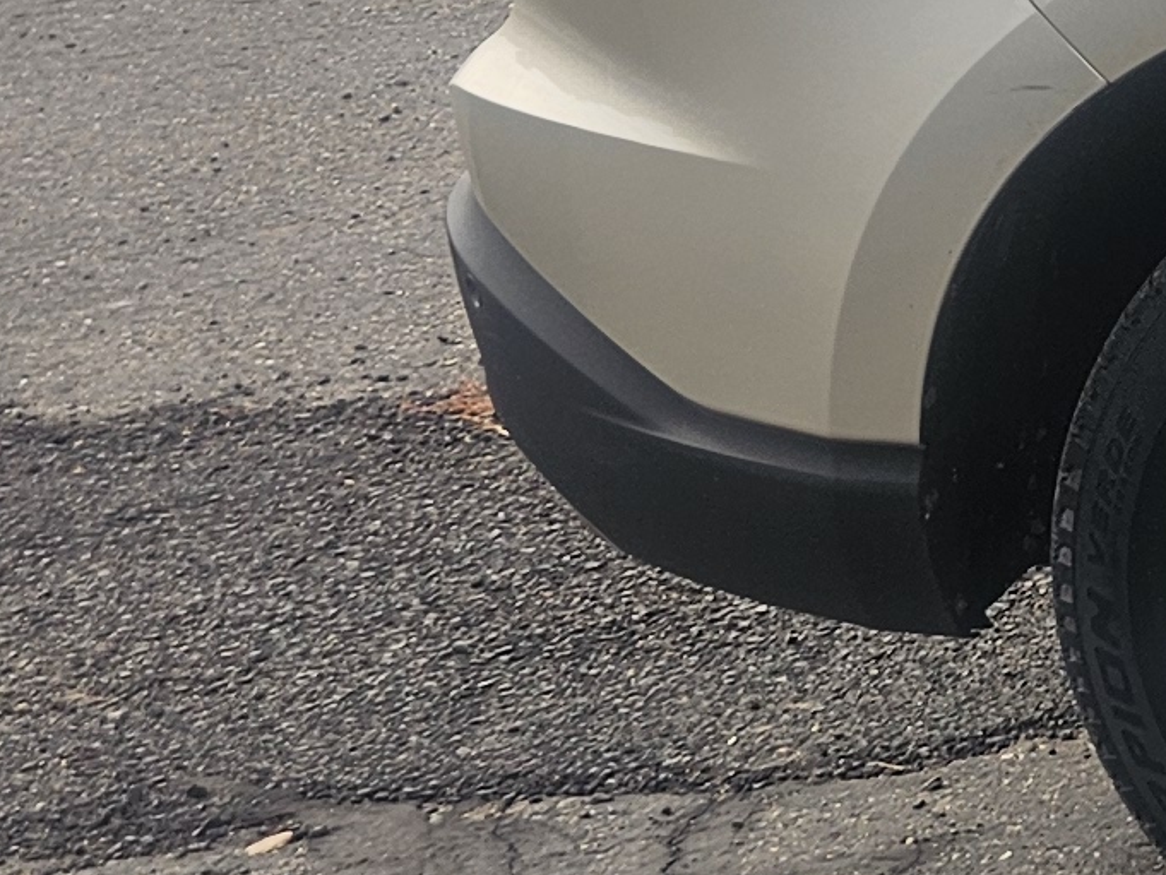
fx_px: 4548
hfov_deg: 10.9
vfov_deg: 11.0
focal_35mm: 135
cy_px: 284
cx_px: 3272
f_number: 1.7
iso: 10
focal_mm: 6.3
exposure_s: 1/583
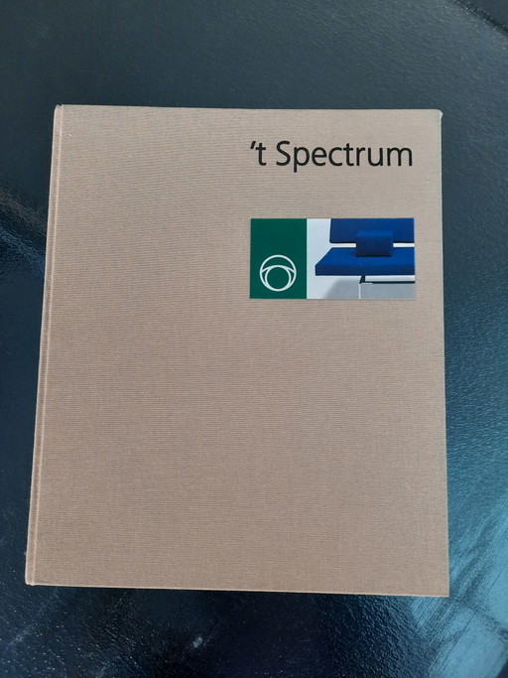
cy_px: 339
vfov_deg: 69.4
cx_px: 254
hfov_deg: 54.9
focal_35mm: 25
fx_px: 489
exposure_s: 1/50
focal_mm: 4.6
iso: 320
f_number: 2
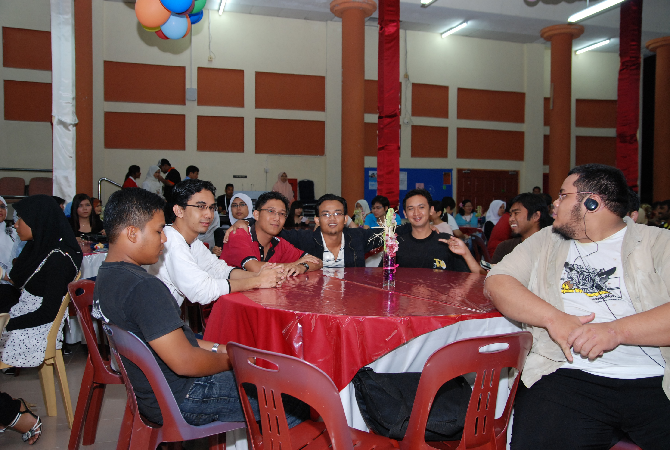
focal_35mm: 30
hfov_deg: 61.8
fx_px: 559
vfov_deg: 43.8
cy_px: 225
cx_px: 335
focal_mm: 20
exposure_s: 1/60
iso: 500
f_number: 4
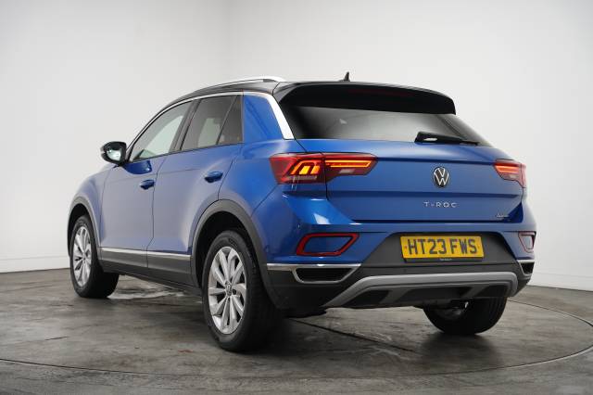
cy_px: 198
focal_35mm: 54
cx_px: 296
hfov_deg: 36.7
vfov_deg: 24.9
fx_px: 894
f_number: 4
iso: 1600
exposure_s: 1/160
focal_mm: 54.3
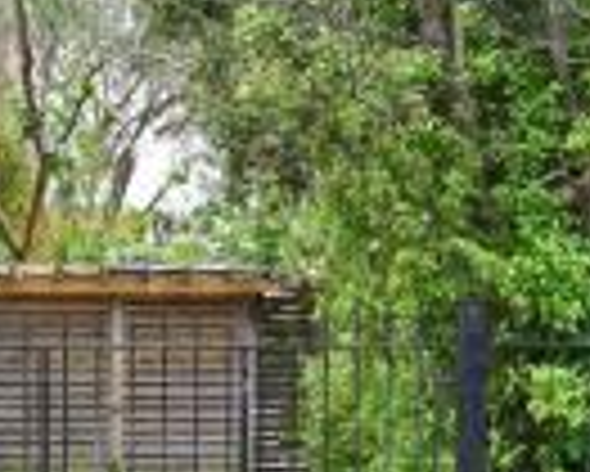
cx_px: 342
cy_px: 290
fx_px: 1340
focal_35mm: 77
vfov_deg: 20.0
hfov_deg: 24.8
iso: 250
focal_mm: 22.5
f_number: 8
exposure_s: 1/125
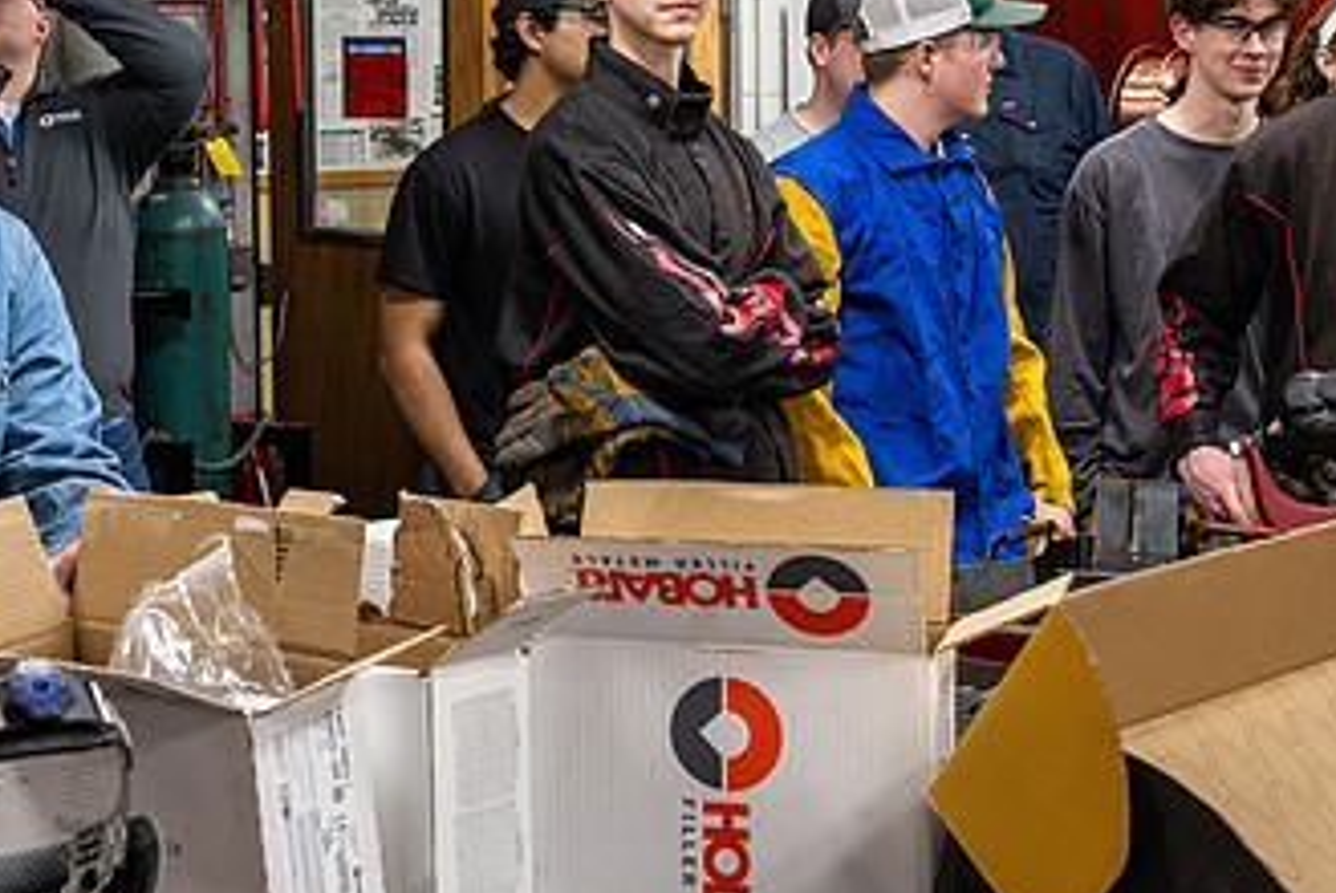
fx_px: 2749
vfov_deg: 18.4
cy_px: 233
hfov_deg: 27.3
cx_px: 654
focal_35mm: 74
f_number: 7.1
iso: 4000
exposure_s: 1/200
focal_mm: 42
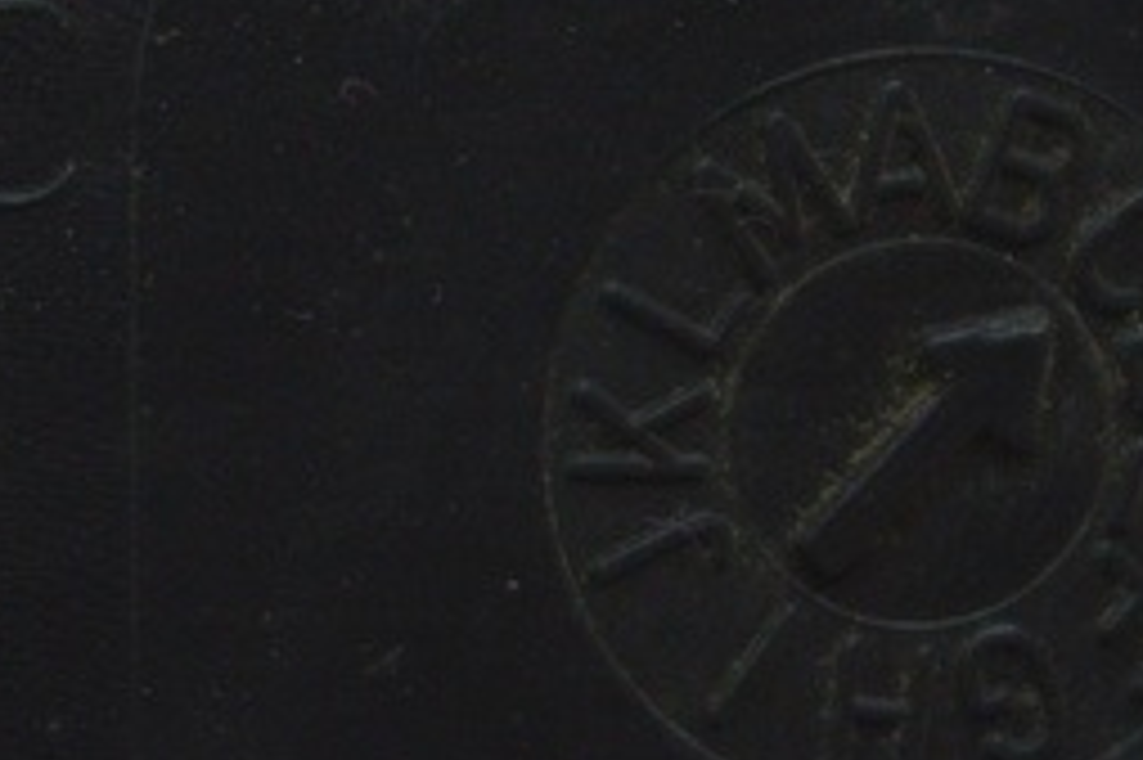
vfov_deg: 4.1
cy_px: 259
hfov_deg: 6.1
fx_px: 10534
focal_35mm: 332
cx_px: -706
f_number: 5.6
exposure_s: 1/60
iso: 400
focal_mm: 55
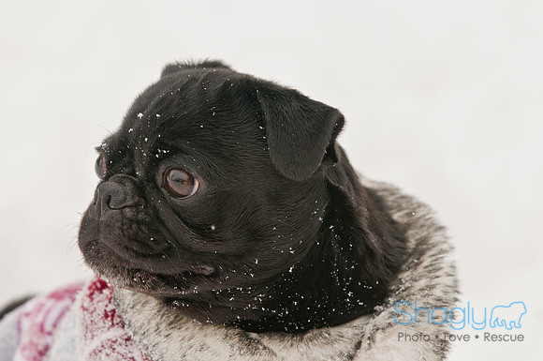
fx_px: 3050
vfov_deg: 6.8
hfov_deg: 10.2
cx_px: 272
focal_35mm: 202
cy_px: 180
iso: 200
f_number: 5.6
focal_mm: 135
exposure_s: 1/640
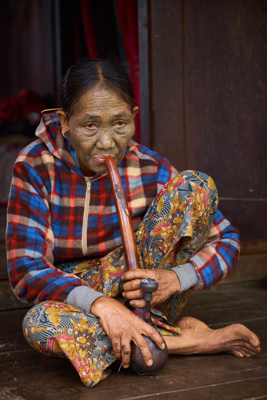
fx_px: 1112
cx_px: 134
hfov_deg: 13.7
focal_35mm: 100
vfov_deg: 20.4
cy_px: 200
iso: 200
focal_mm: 100
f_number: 4
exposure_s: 1/90
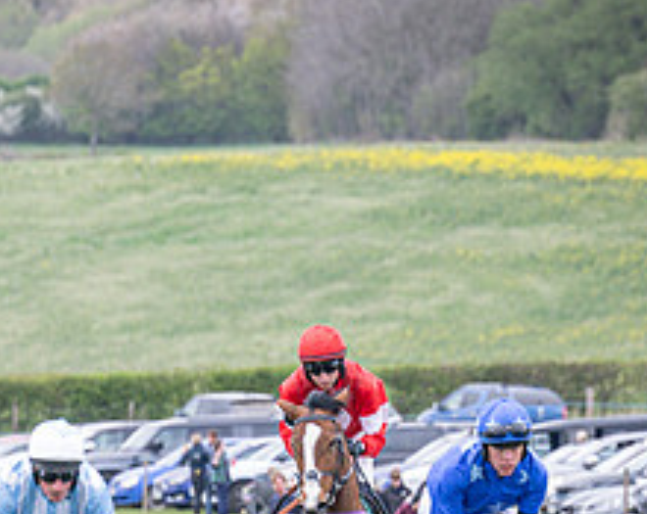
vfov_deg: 1.9
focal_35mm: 802
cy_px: 663
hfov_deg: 2.4
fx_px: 15323
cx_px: 105
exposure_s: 1/800
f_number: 4
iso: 400
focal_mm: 175
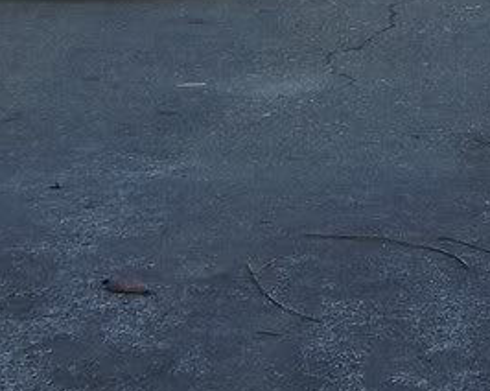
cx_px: 379
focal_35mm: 143
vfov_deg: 10.5
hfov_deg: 13.4
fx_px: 2071
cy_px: -129
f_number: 2.8
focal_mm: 6.3
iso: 64
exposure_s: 1/250
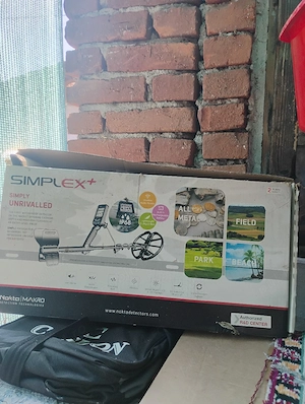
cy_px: 202
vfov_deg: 63.4
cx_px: 152
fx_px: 328
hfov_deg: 49.9
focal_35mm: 28
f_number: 1.8
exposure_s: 1/100
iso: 185
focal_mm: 4.26
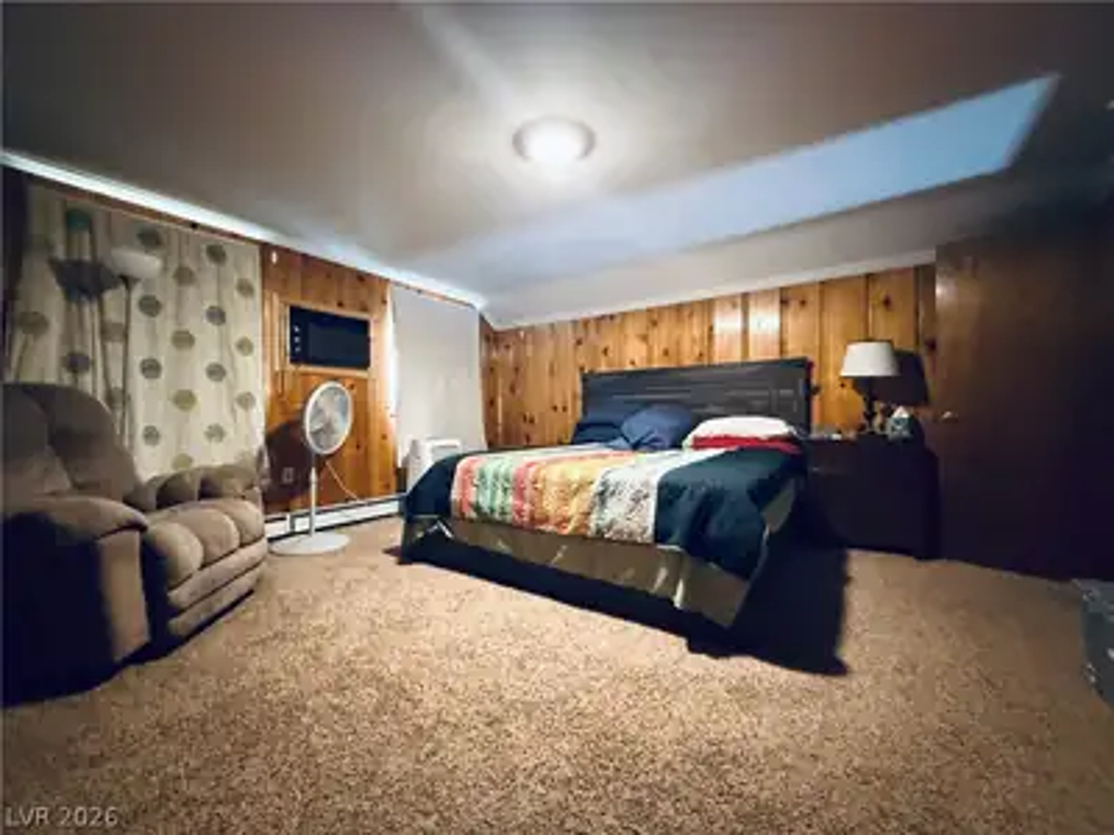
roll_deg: +0.2
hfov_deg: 102.1
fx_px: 451
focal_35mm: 14
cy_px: 418
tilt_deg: +1.6
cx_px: 557
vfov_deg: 85.7
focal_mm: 2.22
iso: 1250
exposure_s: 1/60
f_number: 2.2
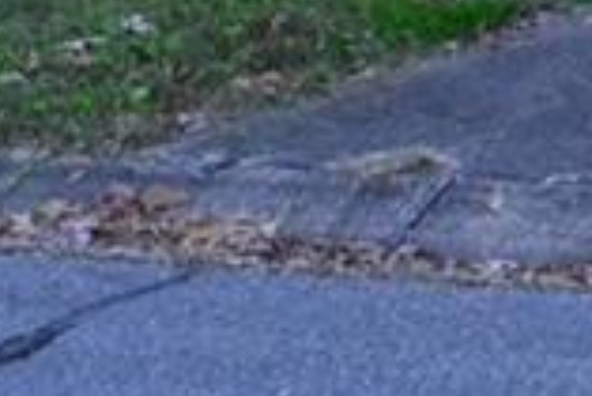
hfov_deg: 10.0
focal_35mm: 176
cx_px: 1482
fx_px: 2897
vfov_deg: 7.1
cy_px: -713
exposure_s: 1/60
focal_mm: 18
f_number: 8
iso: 450
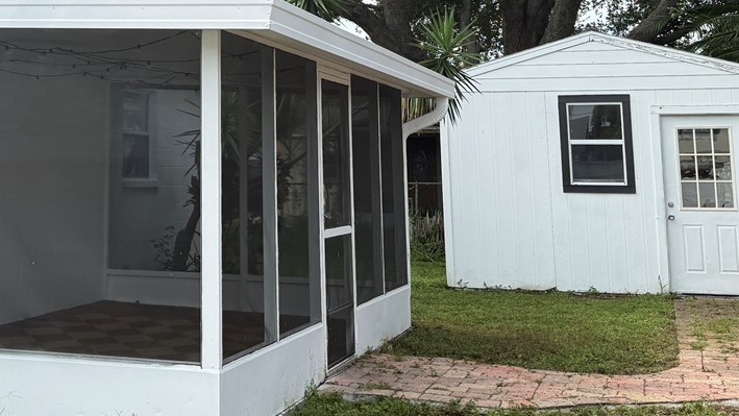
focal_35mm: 59
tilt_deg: +9.5
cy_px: -28
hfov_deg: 34.6
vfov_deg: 19.6
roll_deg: -0.9
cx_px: 175
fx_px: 1156
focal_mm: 6.76
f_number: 1.78
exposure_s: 1/2000
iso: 100
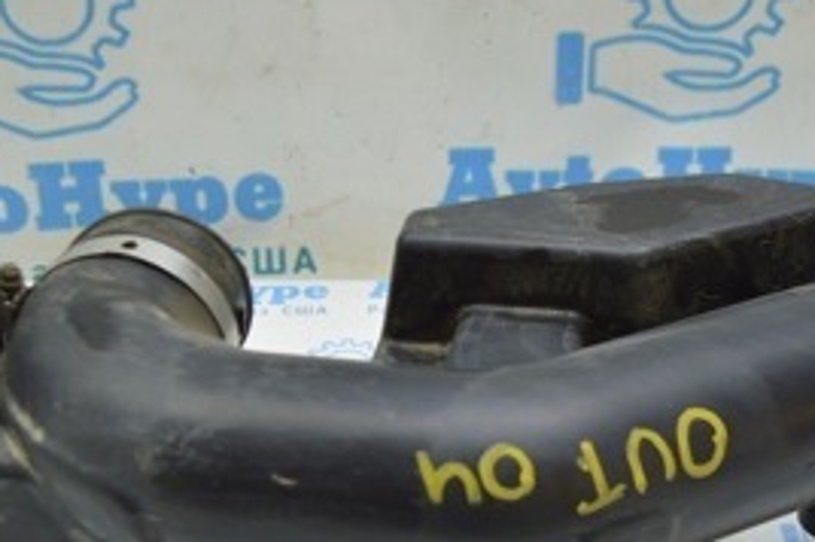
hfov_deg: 26.9
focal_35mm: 75
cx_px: 447
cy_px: 367
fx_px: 1700
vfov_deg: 18.0
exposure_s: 1/60
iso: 400
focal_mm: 21
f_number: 3.8
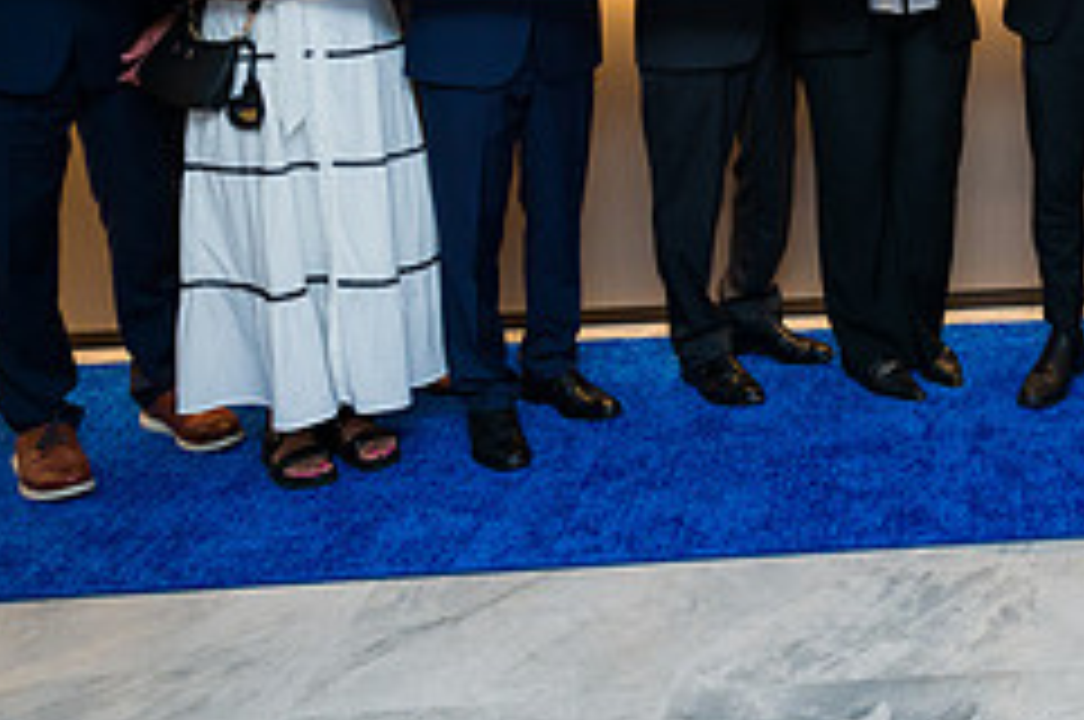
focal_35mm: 58
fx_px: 1744
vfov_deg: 21.8
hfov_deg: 31.0
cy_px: -117
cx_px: 1169
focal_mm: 24
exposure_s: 1/200
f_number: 4.5
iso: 640
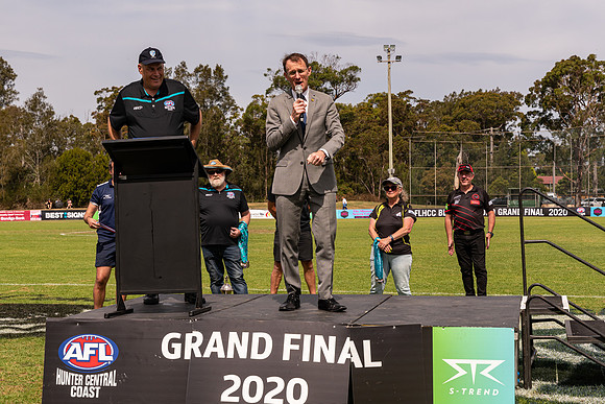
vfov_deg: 21.6
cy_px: 202
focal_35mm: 63
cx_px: 302
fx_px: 1059
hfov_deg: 31.9
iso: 200
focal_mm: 42
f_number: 8
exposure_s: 1/800
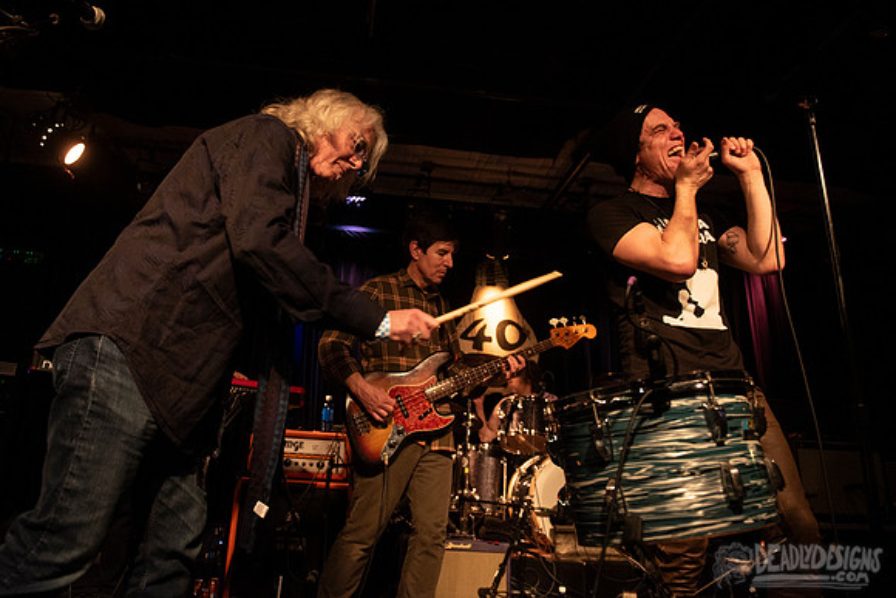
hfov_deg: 67.5
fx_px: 667
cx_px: 396
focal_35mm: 27
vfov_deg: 48.2
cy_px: 264
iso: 2000
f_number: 3.2
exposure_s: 1/200
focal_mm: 24
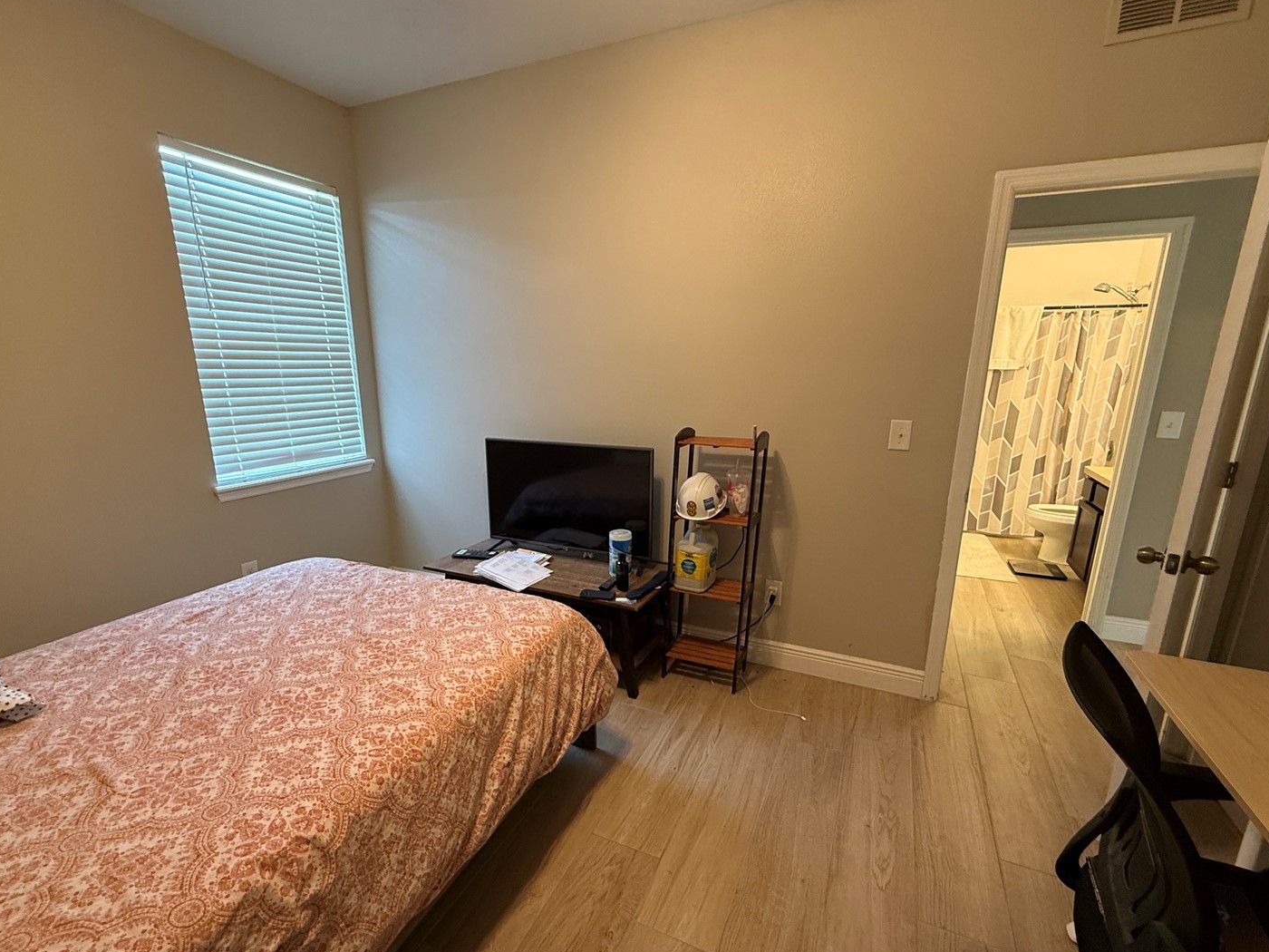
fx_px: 587
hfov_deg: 94.5
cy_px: 508
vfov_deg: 78.0
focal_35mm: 16
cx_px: 629
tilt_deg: -13.2
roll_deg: -0.6
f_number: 2.2
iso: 320
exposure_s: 1/60
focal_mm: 2.22
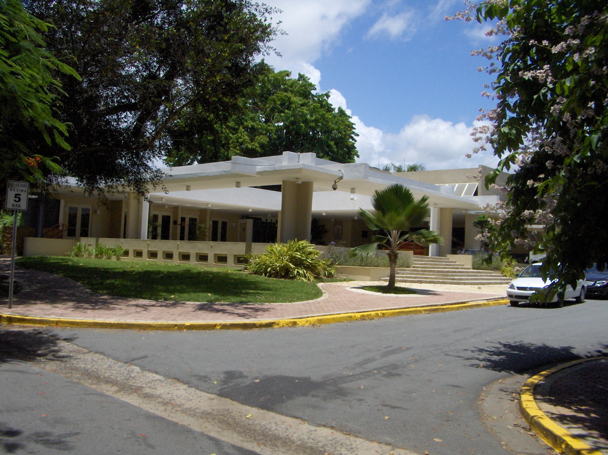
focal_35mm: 35
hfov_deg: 52.6
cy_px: 228
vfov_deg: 40.7
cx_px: 304
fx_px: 614
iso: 100
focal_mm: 5.8
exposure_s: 1/1724
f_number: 4.3
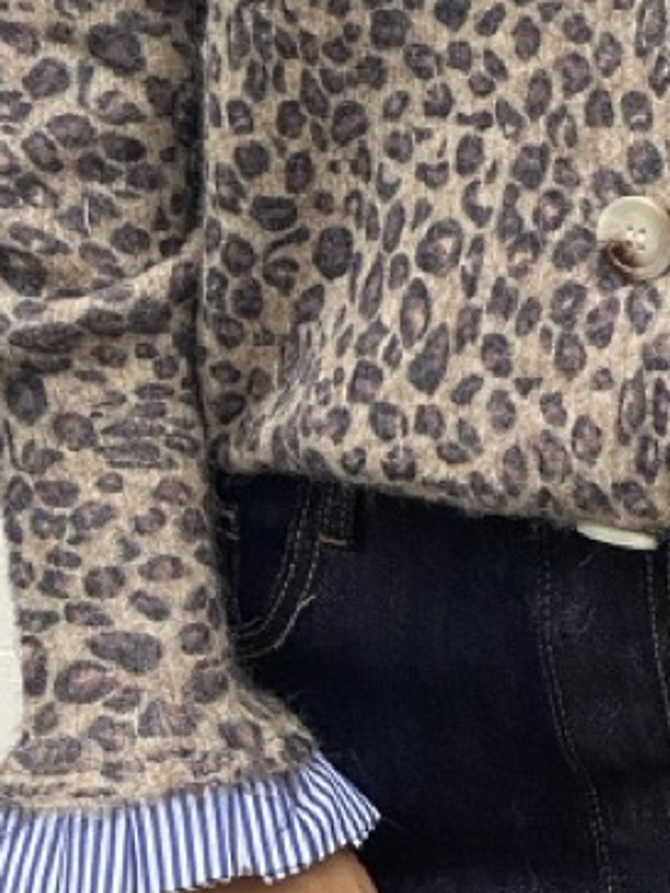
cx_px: 830
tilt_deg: -3.5
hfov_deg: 8.0
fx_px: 4723
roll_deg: -1.8
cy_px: -174
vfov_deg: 10.6
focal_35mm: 183
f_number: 2
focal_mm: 6
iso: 64
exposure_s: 1/121
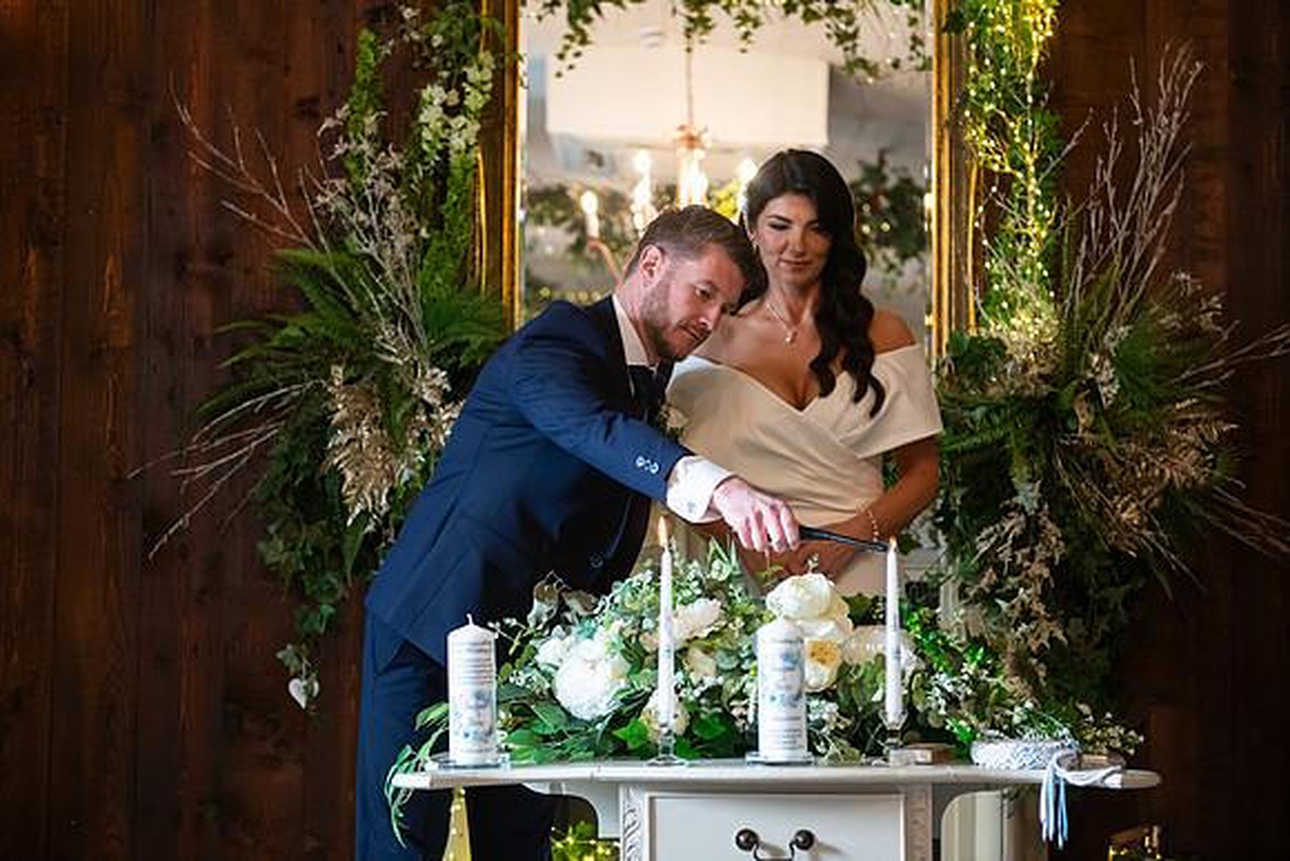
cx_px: 645
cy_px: 430
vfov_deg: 19.5
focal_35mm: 70
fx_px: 2509
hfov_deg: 28.8
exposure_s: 1/160
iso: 1000
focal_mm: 70
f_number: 3.5
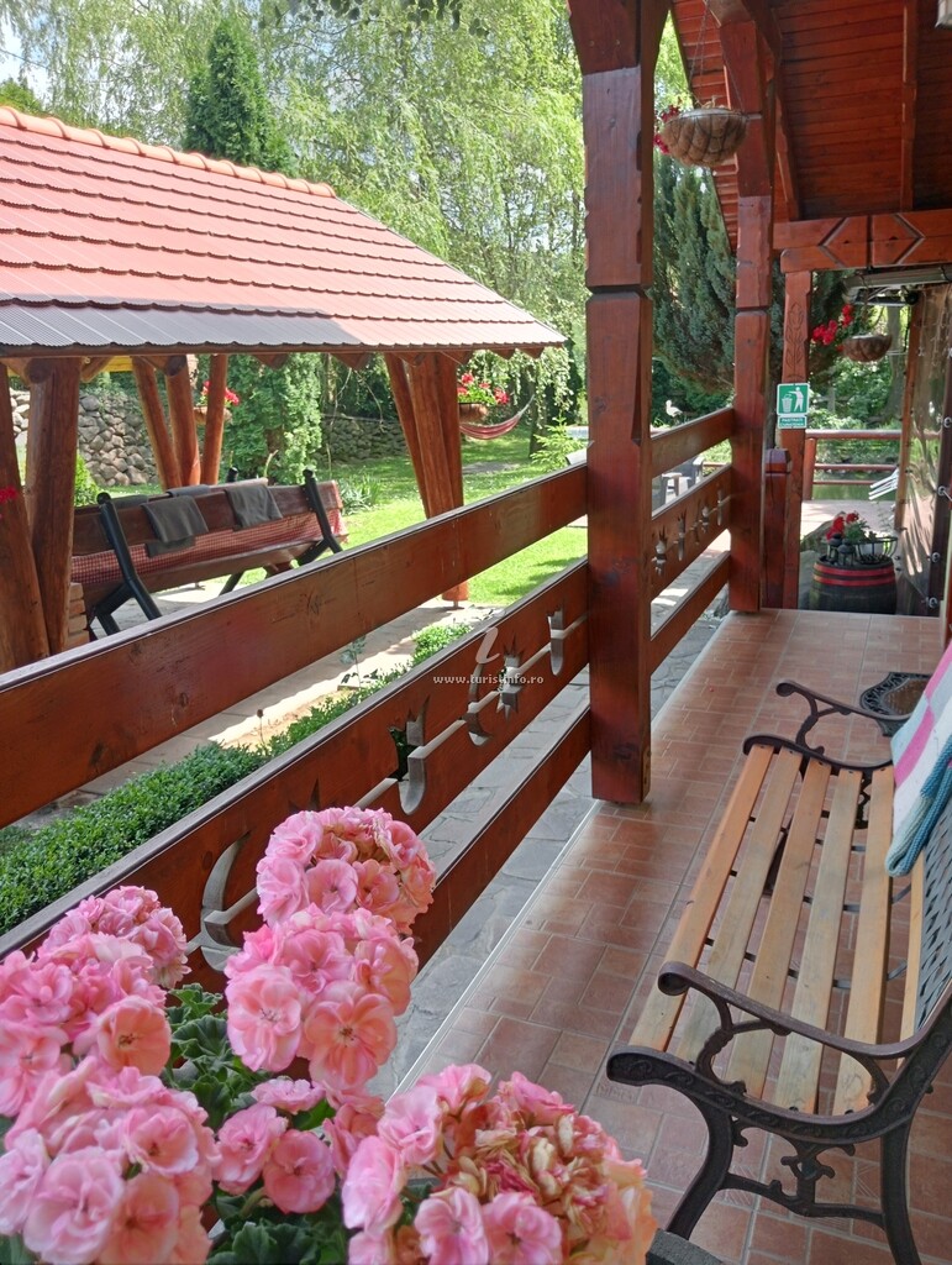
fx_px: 1024
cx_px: 476
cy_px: 632
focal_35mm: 28
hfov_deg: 49.9
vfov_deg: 63.4
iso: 111
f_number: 1.8
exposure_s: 1/112
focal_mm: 4.04
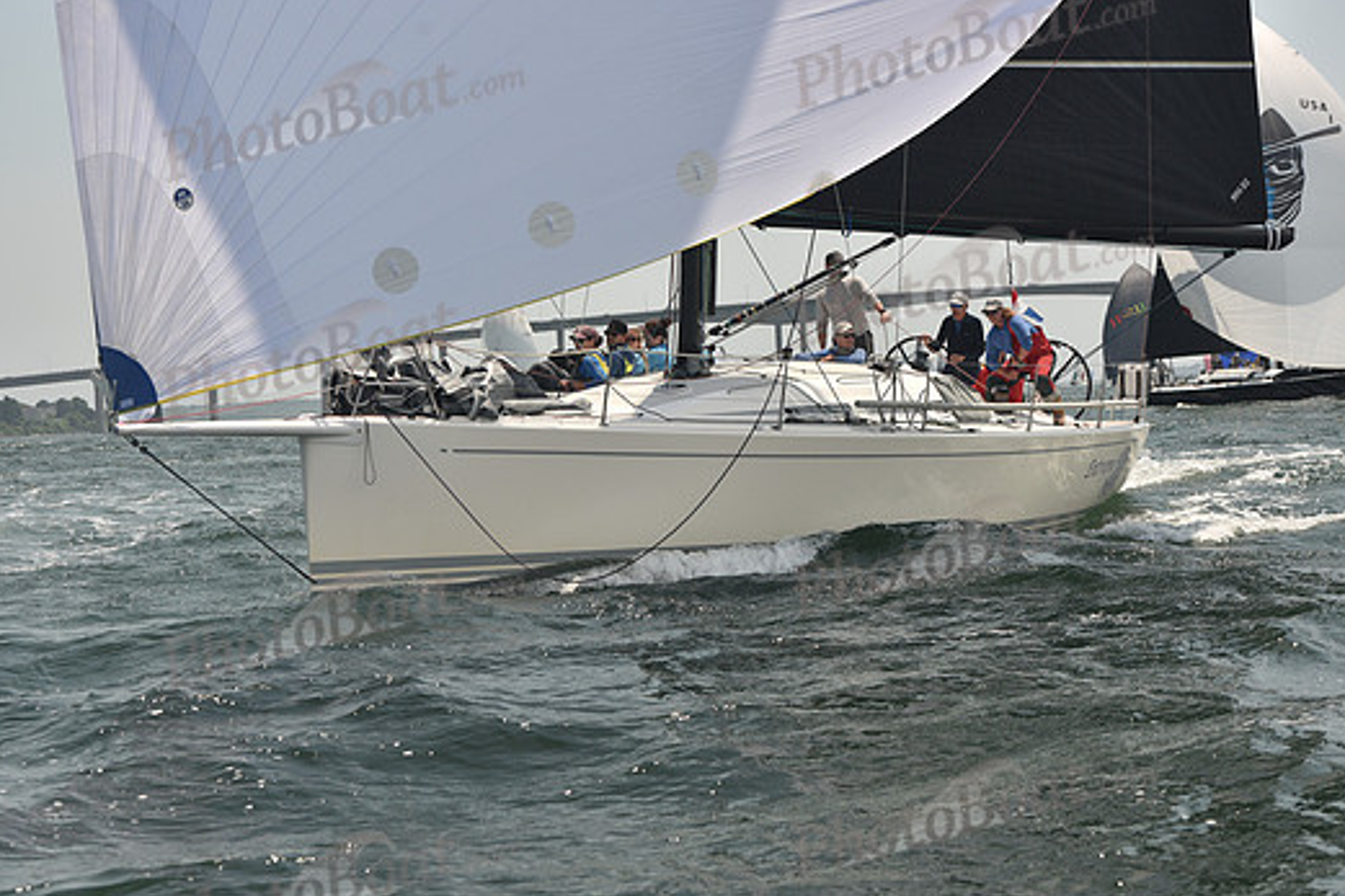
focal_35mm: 78
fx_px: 2913
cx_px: 661
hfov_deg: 26.0
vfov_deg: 17.5
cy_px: 451
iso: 250
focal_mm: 70
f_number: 6.3
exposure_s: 1/640
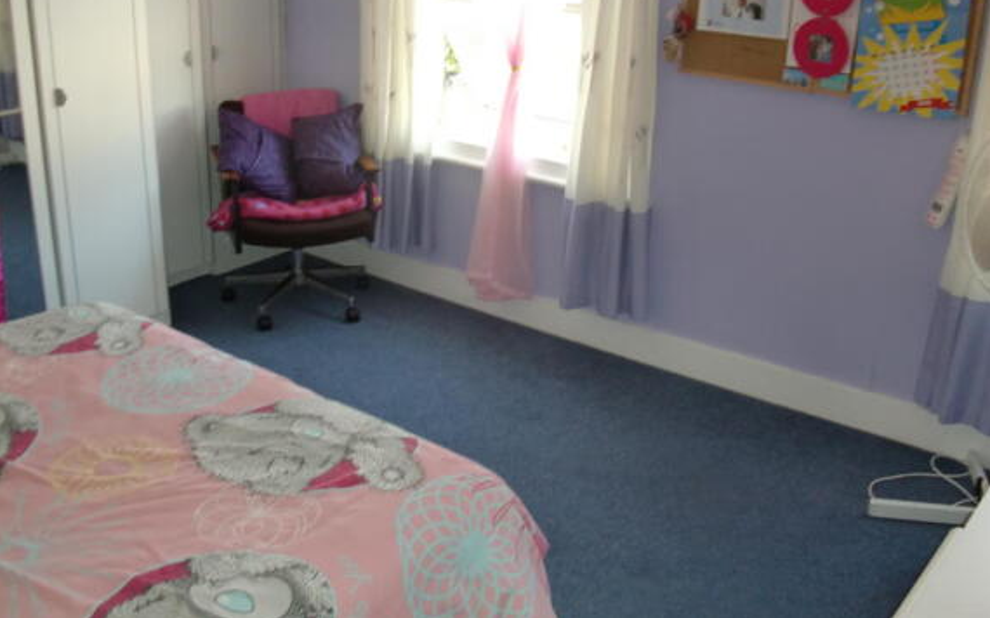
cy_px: 244
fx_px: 1052
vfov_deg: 32.6
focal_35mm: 39
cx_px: 503
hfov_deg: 50.4
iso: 250
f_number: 2.8
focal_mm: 6.3
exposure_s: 1/60
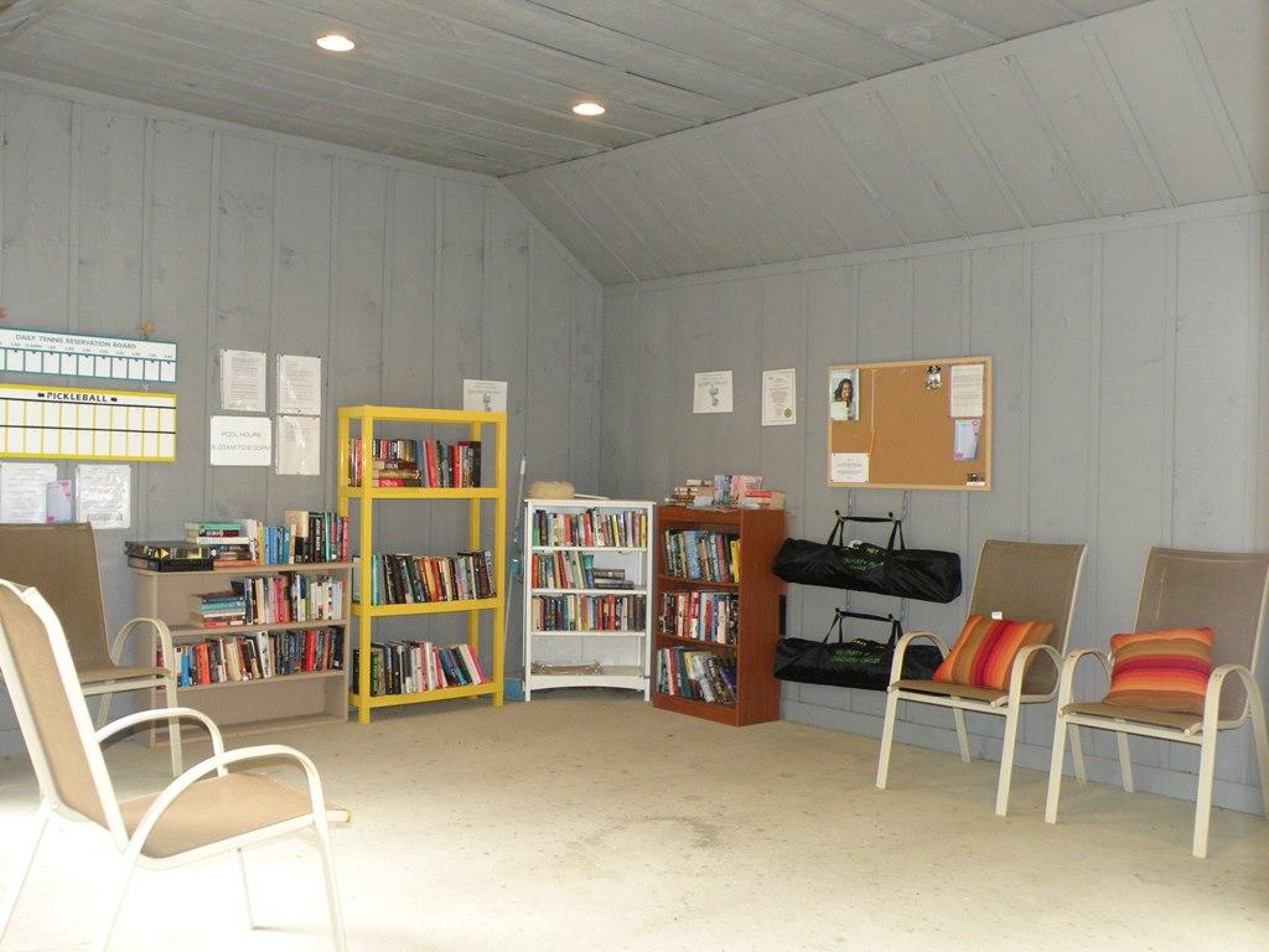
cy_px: 476
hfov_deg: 55.4
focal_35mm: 33
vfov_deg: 42.9
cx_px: 634
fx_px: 1210
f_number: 3.2
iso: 192
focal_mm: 5.8
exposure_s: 1/30
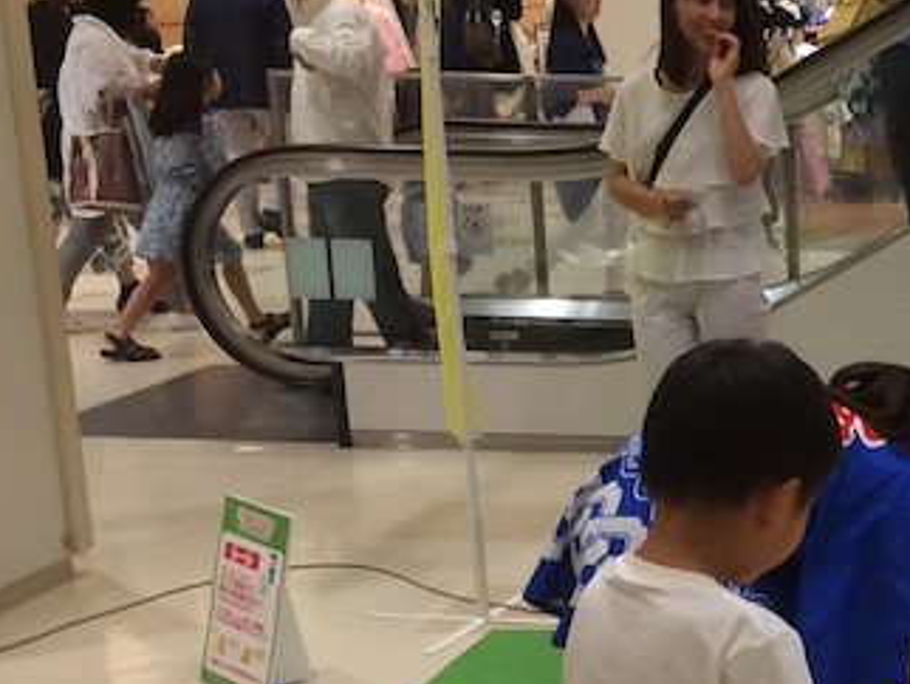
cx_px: 1123
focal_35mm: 85
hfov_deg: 21.2
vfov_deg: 17.1
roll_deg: -0.5
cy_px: 663
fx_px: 2236
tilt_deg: -14.4
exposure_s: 1/30
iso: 40
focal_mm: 4.15
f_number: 2.2
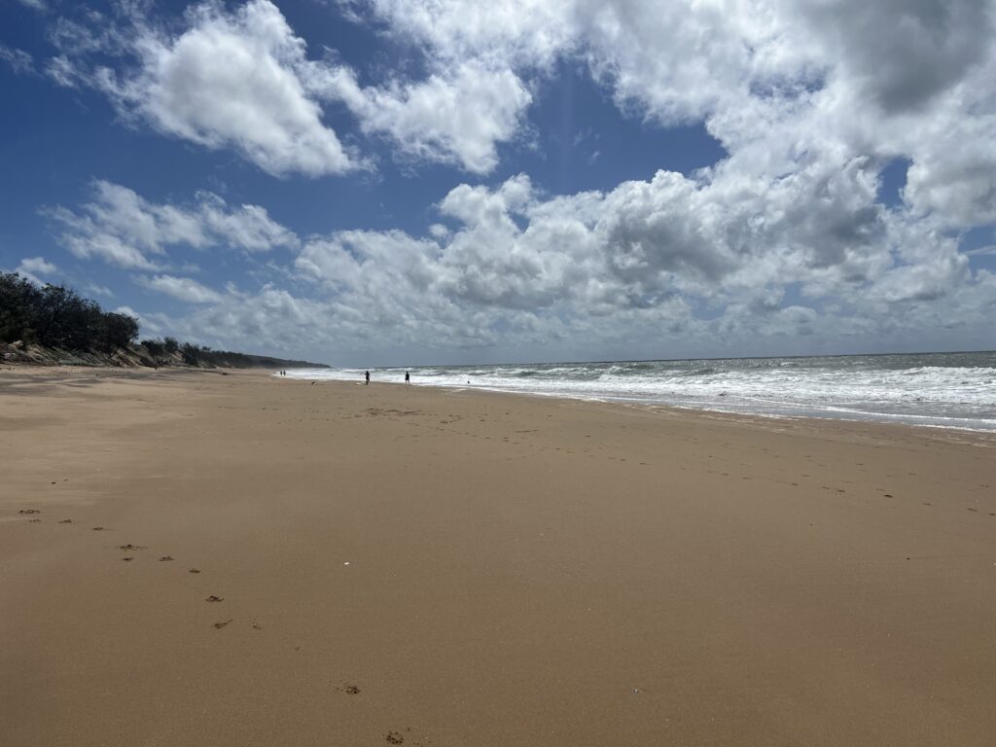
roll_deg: +2.1
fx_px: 748
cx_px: 498
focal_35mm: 26
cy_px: 374
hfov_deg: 67.3
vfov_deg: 53.1
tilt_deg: +3.1
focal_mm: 5.7
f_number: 1.5
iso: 40
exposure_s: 1/16393
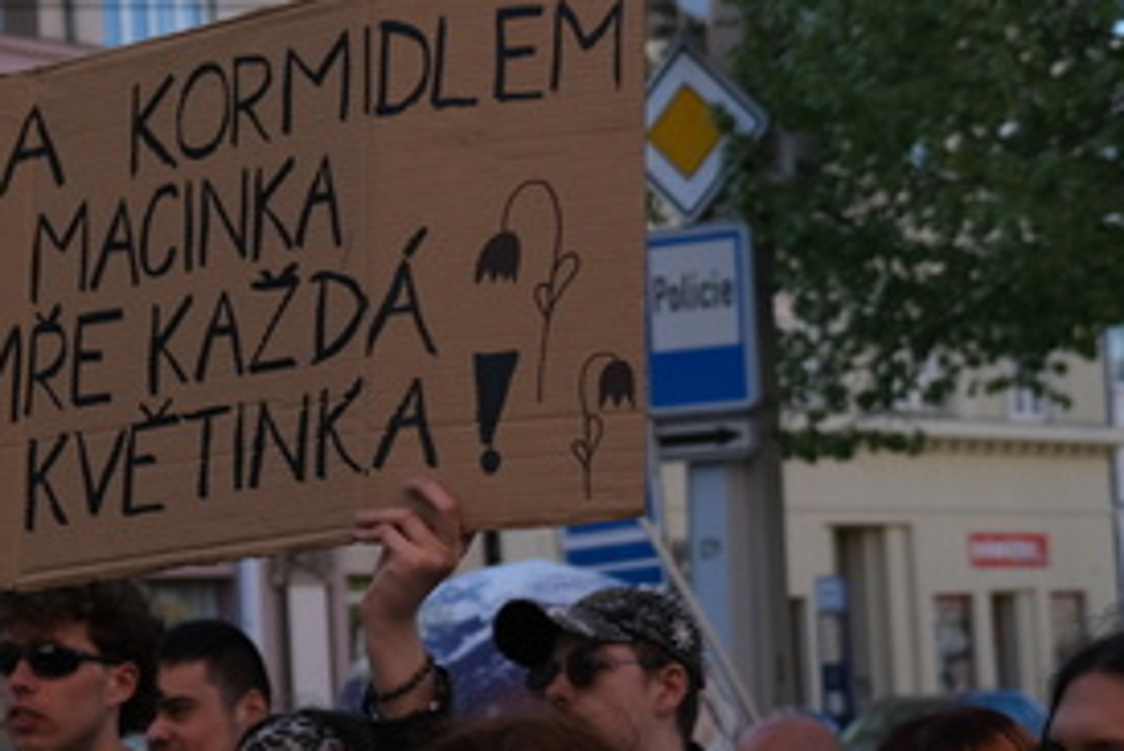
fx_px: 4061
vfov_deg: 10.6
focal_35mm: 130
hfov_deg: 15.5
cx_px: 4
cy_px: 476
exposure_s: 1/640
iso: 160
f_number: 4
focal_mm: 30.2
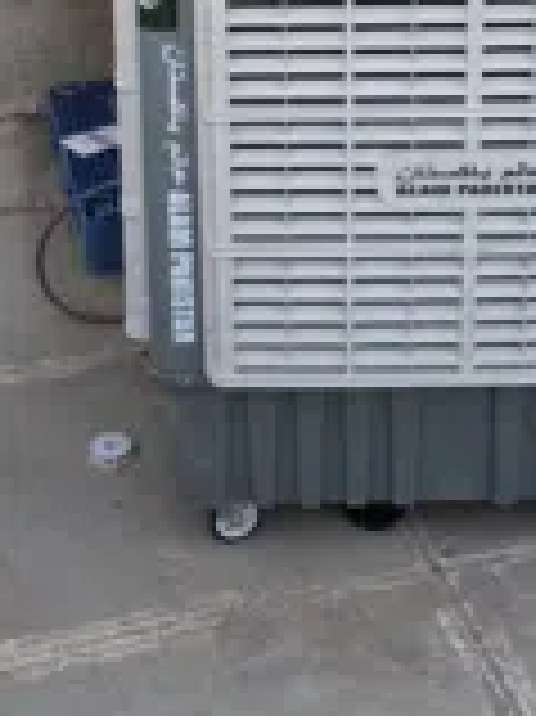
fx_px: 1199
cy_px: -27
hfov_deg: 25.2
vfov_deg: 30.5
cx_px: 275
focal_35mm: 58
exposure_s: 1/100
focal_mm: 6.3
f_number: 1.7
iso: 500
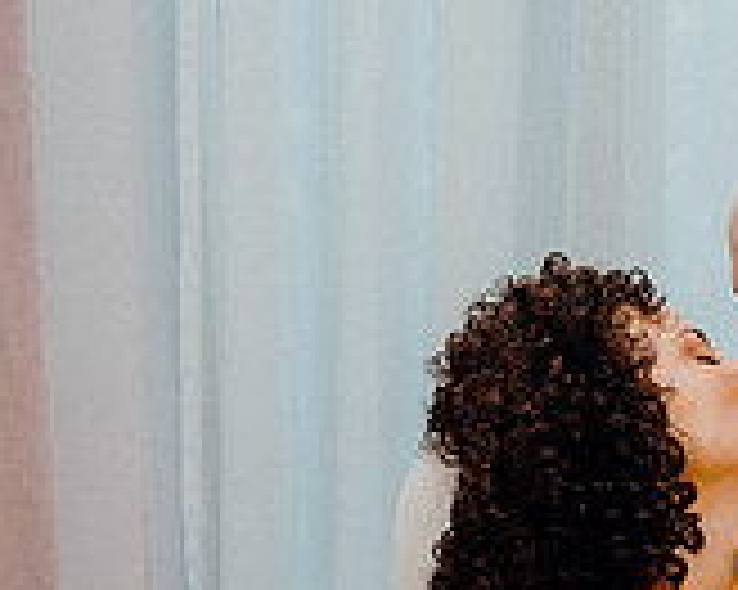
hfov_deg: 17.4
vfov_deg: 14.0
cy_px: 727
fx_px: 2314
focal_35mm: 106
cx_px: 860
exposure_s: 1/160
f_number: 3.5
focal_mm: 32
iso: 2500
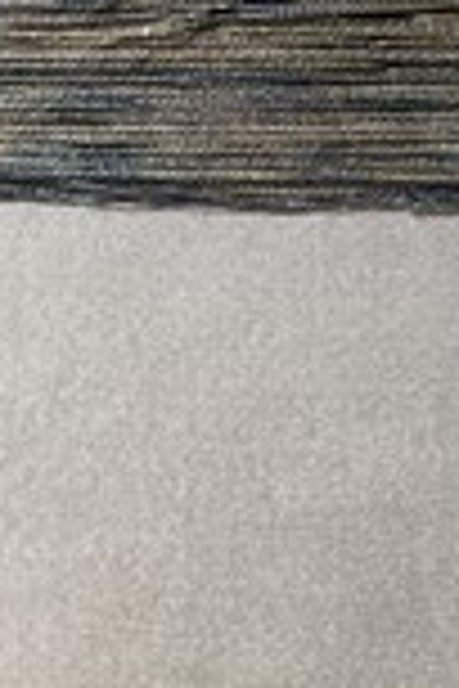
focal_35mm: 68
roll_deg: +2.0
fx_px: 1300
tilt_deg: -4.8
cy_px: -27
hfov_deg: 18.8
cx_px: -108
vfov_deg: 27.6
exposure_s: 1/100
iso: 80
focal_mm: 5.1
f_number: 1.6
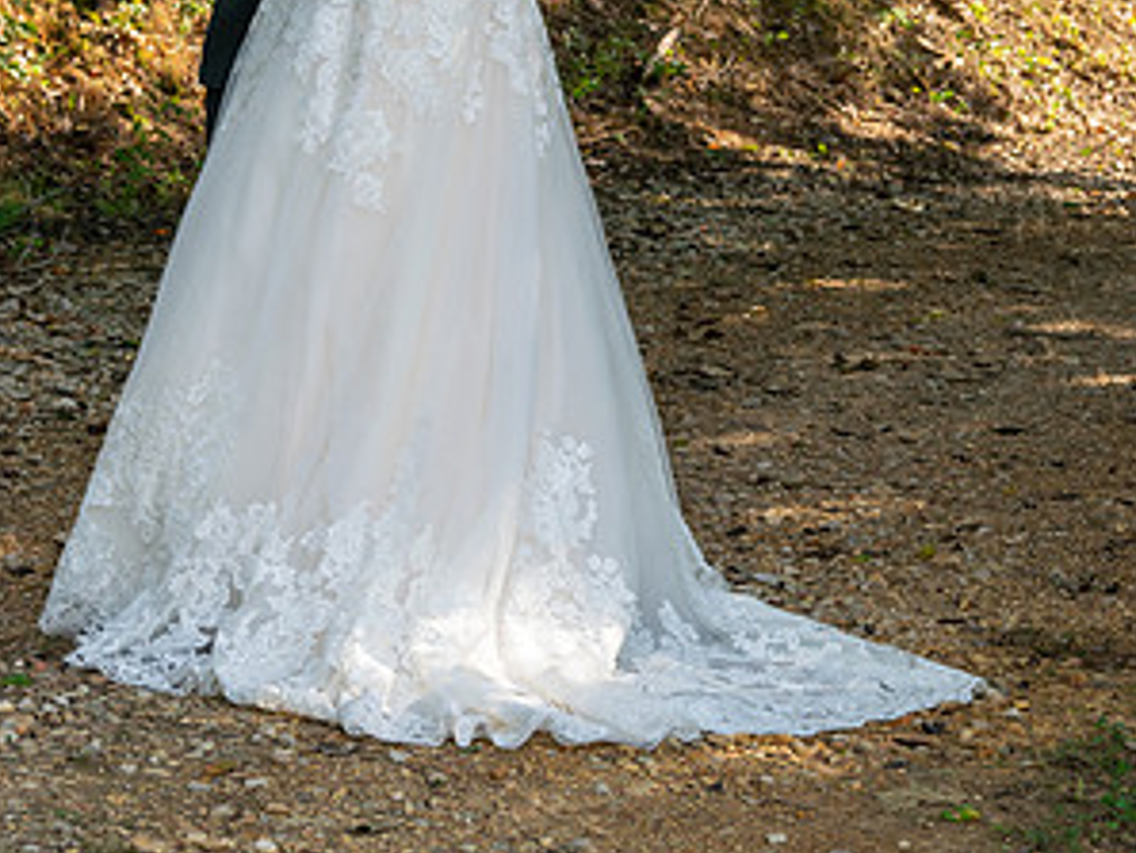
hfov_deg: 12.9
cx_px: 566
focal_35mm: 153
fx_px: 5023
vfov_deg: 9.7
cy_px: 161
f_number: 8
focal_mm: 70
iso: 320
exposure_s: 1/250
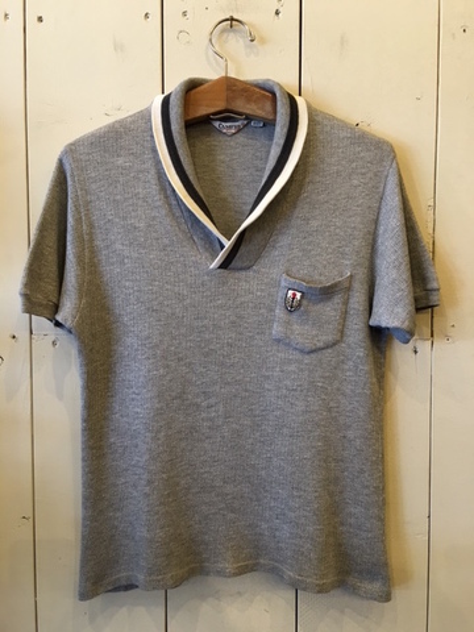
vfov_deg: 61.7
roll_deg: -0.1
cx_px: 237
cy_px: 316
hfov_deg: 48.2
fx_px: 529
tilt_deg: -3.1
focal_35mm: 29
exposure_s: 1/33
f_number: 2.2
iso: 100
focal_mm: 4.15
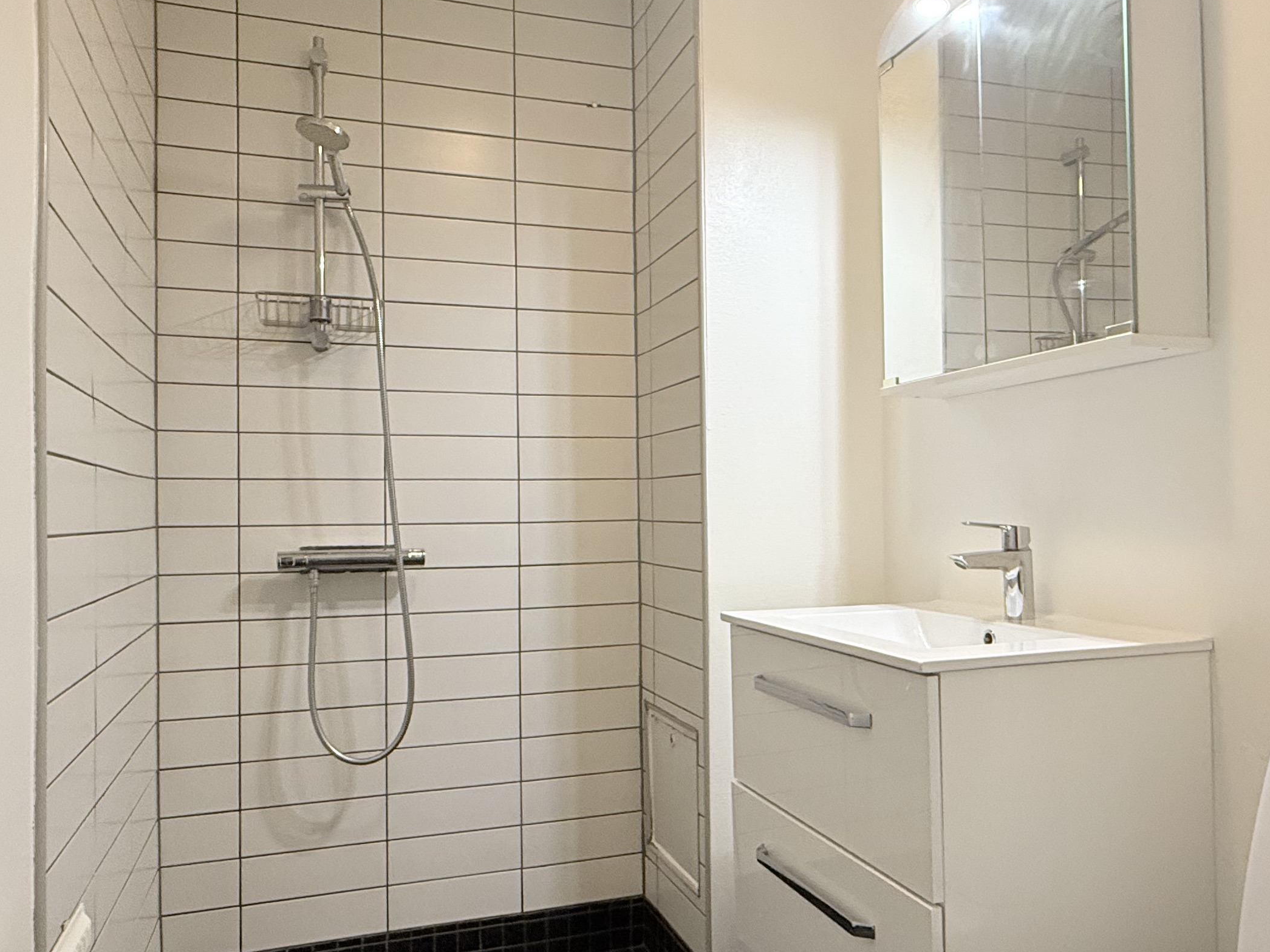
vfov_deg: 51.3
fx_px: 991
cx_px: 640
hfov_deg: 65.3
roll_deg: +0.3
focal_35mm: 27
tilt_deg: +1.2
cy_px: 492
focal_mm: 2.22
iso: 320
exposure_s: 1/100
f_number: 2.2
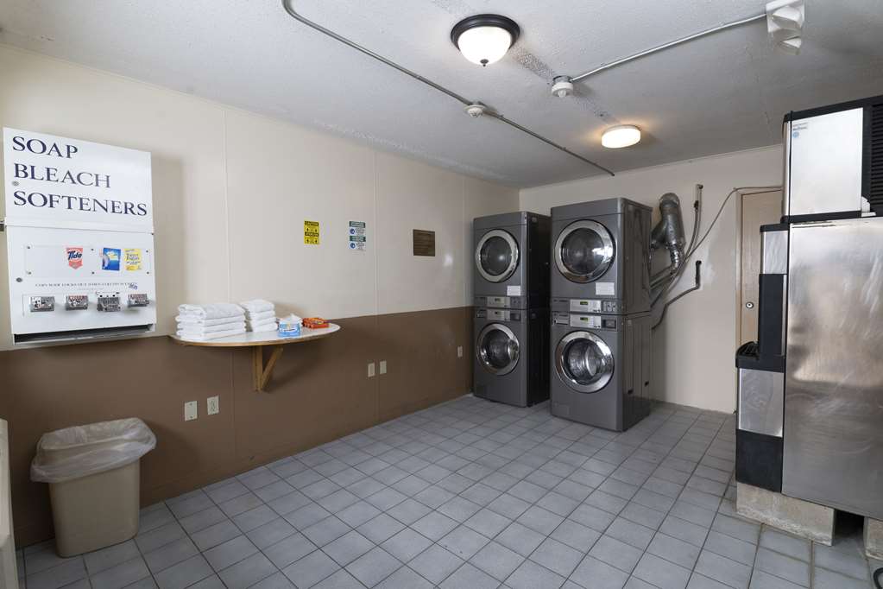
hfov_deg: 96.7
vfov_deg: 73.7
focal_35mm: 16
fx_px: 392
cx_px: 442
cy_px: 294
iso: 320
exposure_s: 1/25
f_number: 6.3
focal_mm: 16
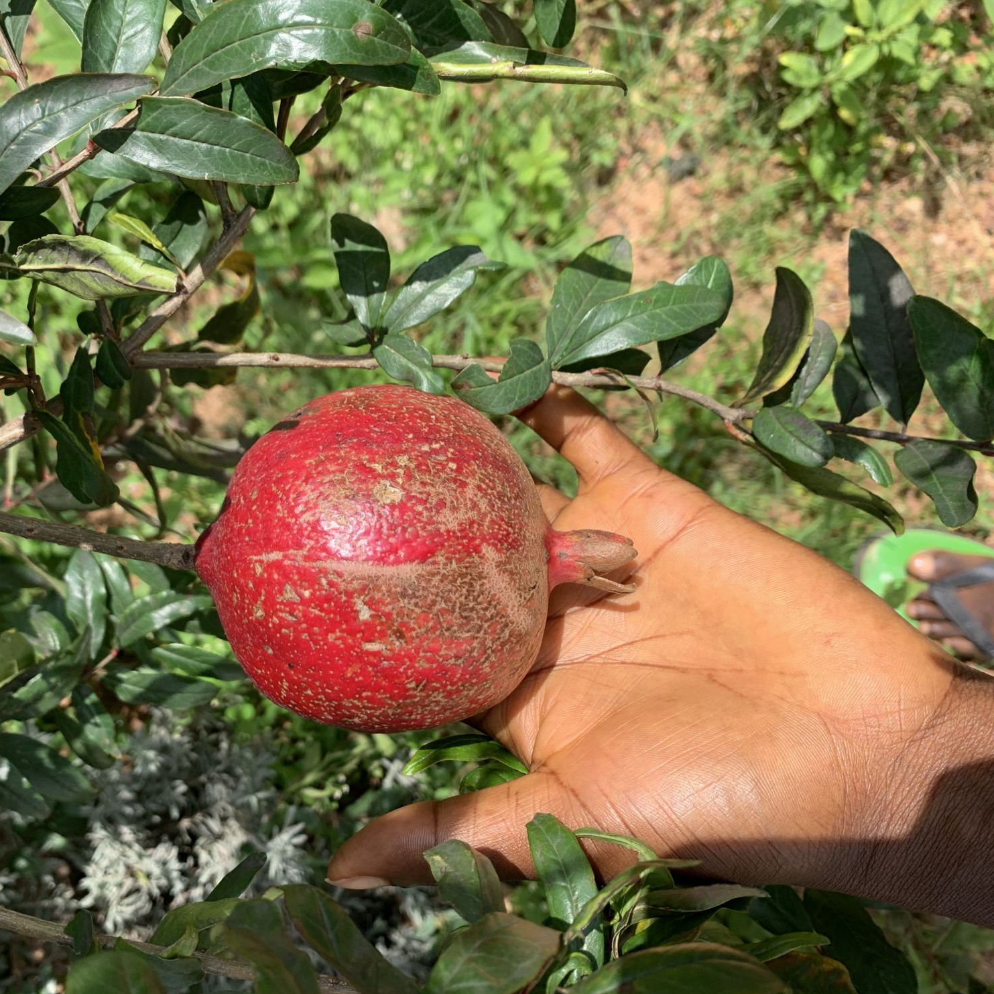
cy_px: 495
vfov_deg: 52.5
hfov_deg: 51.9
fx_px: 1007
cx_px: 361
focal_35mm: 31
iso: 25
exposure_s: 1/1368
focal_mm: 4.25
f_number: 1.8
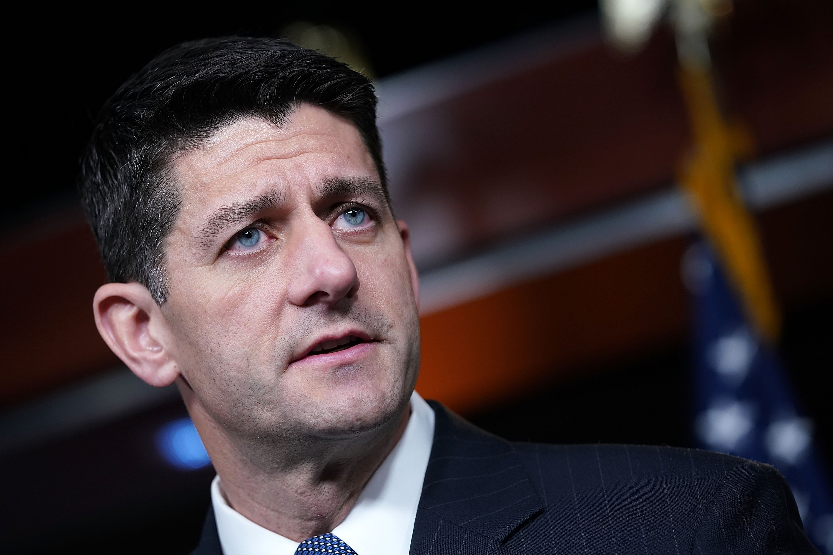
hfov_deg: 10.7
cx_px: 416
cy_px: 278
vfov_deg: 7.2
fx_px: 4442
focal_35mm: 192
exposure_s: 1/320
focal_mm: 192
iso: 2500
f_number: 4
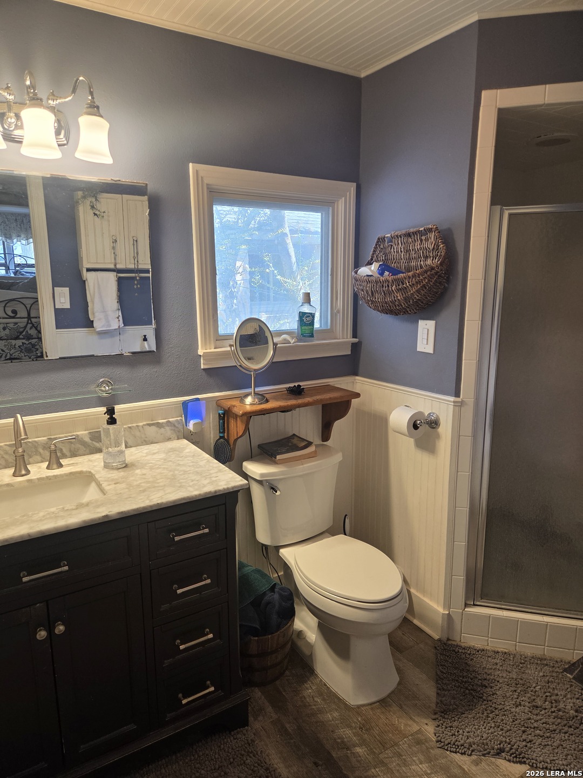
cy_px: 389
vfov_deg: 73.9
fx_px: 516
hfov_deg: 58.9
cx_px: 292
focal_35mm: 23
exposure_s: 1/120
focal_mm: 5.4
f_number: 1.8
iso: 160
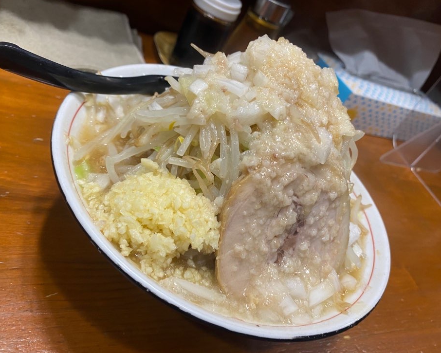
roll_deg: -31.0
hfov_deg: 62.2
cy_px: 181
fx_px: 365
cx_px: 218
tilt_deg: -37.9
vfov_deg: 51.5
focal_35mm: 28
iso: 100
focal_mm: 4.25
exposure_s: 1/50
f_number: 1.8
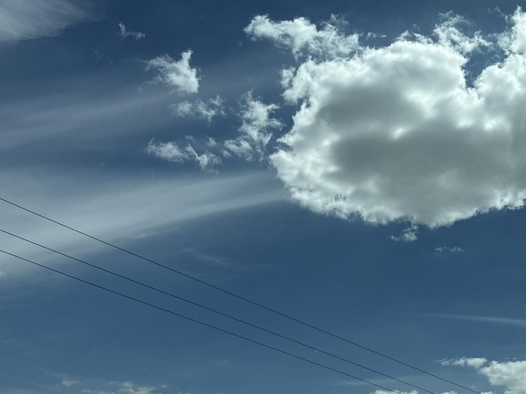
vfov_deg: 32.1
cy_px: 169
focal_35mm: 45
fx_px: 684
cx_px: 339
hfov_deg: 41.7
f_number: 1.78
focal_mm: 6.76
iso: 80
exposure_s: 1/14286
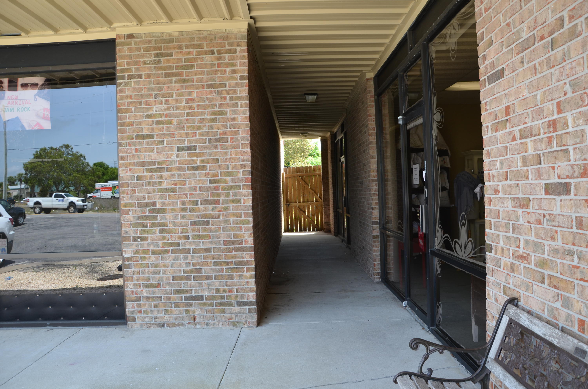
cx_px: 294
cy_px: 194
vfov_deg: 47.7
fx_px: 440
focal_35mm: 27
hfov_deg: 67.5
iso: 200
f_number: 5.6
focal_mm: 18
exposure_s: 1/125
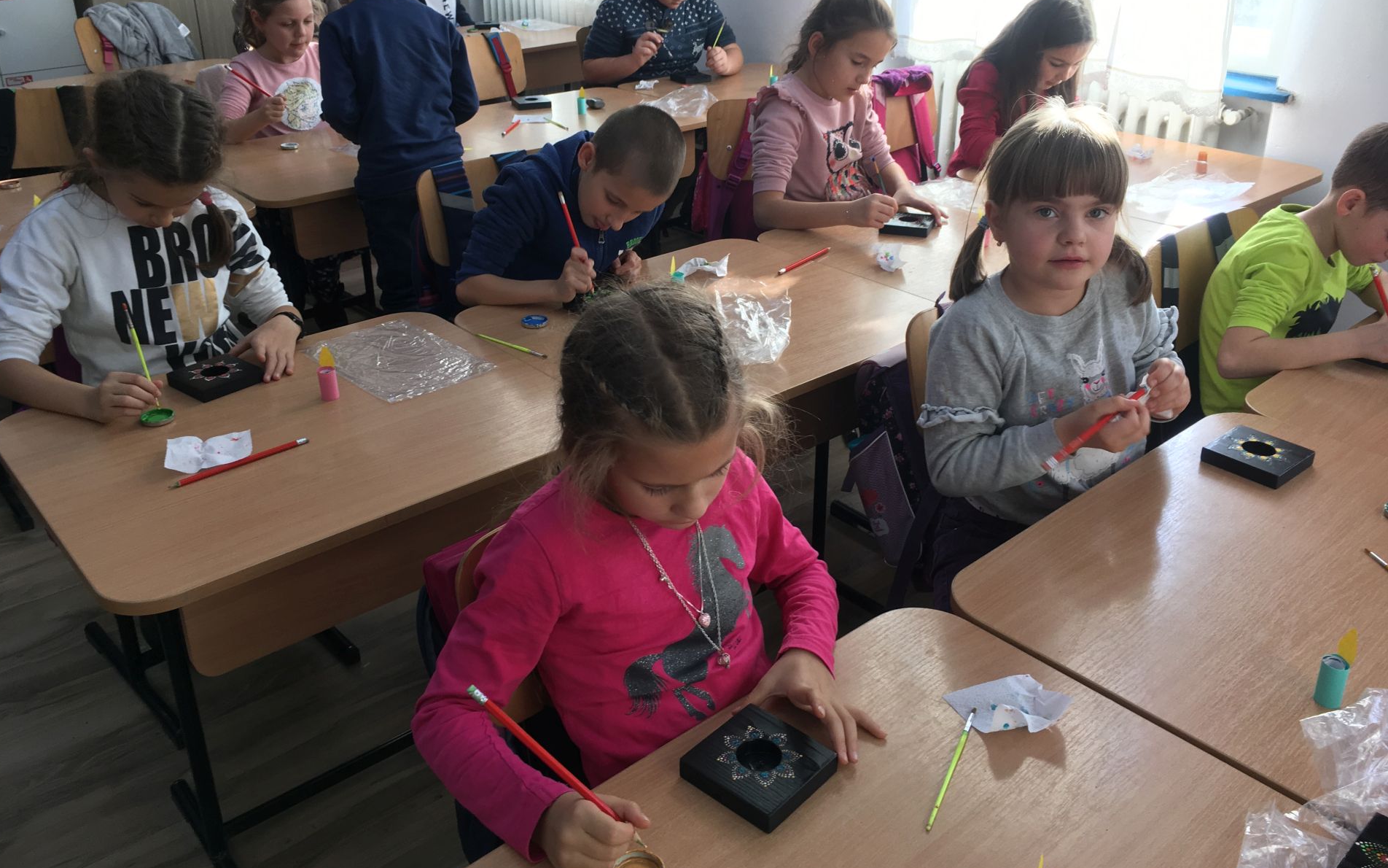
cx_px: 690
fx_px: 1173
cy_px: 353
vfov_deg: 40.4
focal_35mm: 31
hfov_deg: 61.2
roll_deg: +0.2
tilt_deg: -22.7
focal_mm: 4.15
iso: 25
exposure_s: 1/100
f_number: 2.2
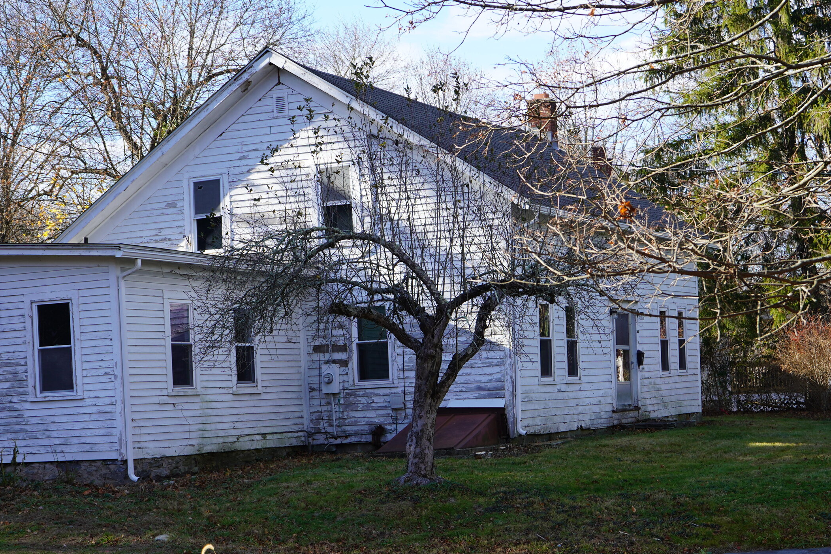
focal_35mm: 73
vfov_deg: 18.7
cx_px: 440
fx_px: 1685
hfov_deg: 27.7
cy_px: 333
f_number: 7.1
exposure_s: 1/100
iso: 100
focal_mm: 50
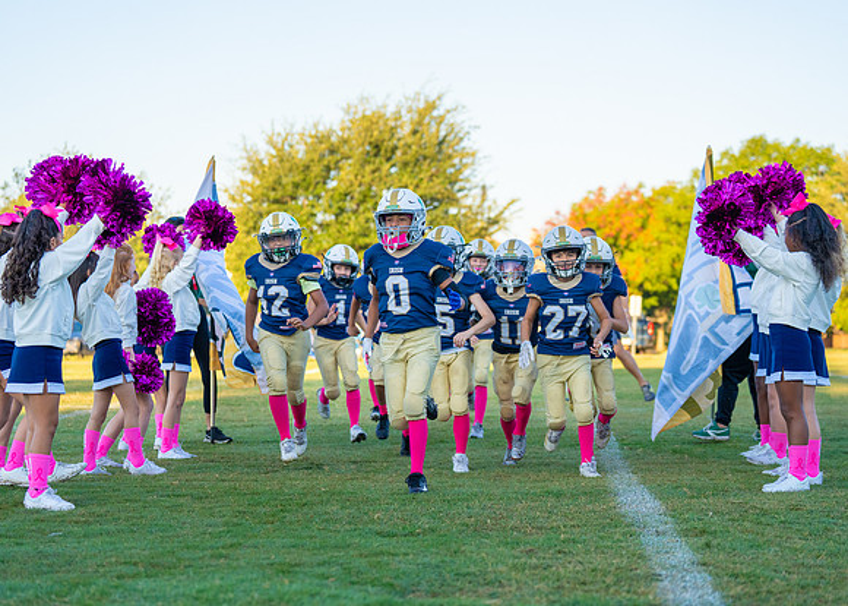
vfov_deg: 17.7
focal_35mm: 81
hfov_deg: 24.6
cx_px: 452
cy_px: 308
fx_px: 1945
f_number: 2.8
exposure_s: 1/2500
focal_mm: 70
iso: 640
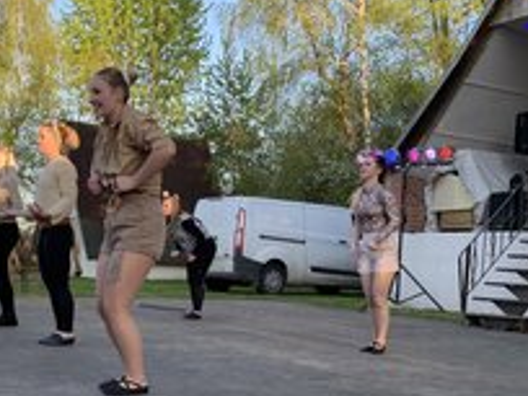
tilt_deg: -4.9
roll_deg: -3.5
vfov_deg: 28.1
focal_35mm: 51
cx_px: 184
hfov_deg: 37.2
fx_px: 778
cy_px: 308
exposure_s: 1/263
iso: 25
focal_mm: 4.25
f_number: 1.8
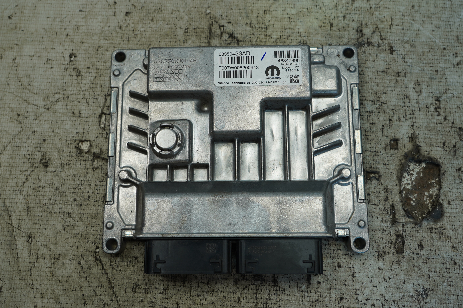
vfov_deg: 36.8
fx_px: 463
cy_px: 154
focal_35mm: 36
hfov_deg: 53.2
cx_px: 232
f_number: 4
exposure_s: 1/60
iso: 100
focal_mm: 24
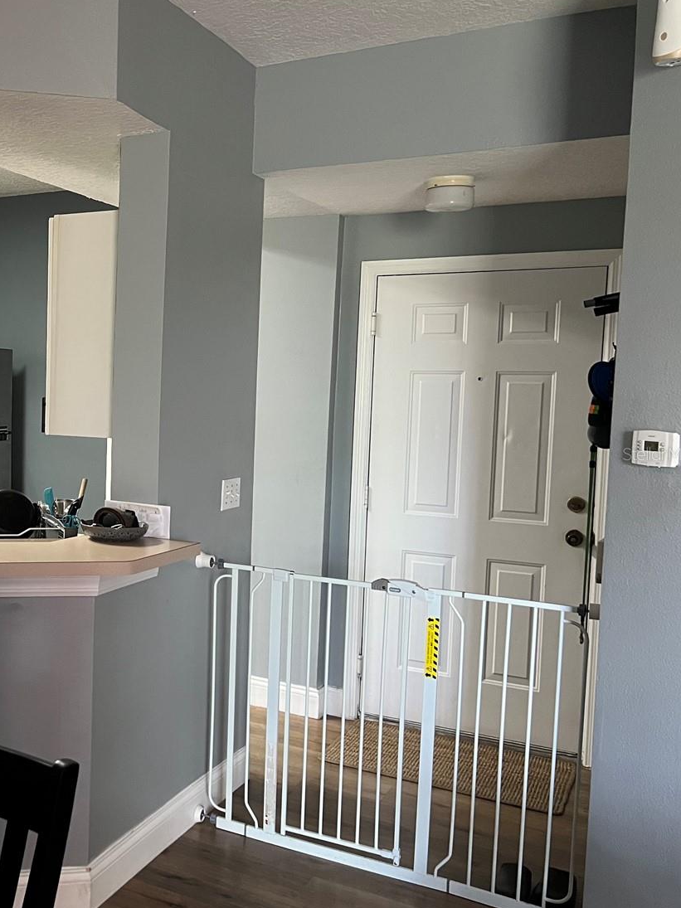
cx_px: 37
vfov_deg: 49.0
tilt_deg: -5.0
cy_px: 454
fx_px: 997
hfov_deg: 35.0
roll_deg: -1.7
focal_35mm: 38
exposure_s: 1/60
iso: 250
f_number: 1.5
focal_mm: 5.7
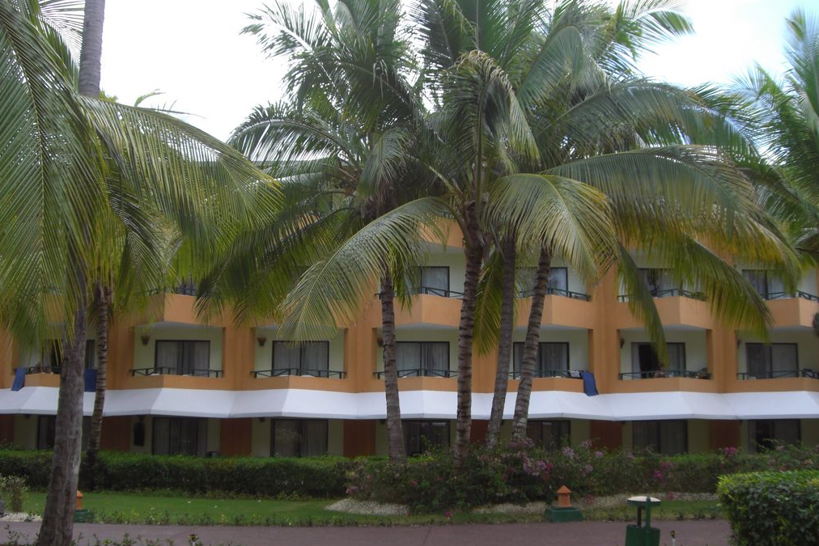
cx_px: 410
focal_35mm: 40
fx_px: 910
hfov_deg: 48.5
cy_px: 296
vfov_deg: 33.4
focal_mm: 6.2
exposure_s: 1/160
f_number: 2.7
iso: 64
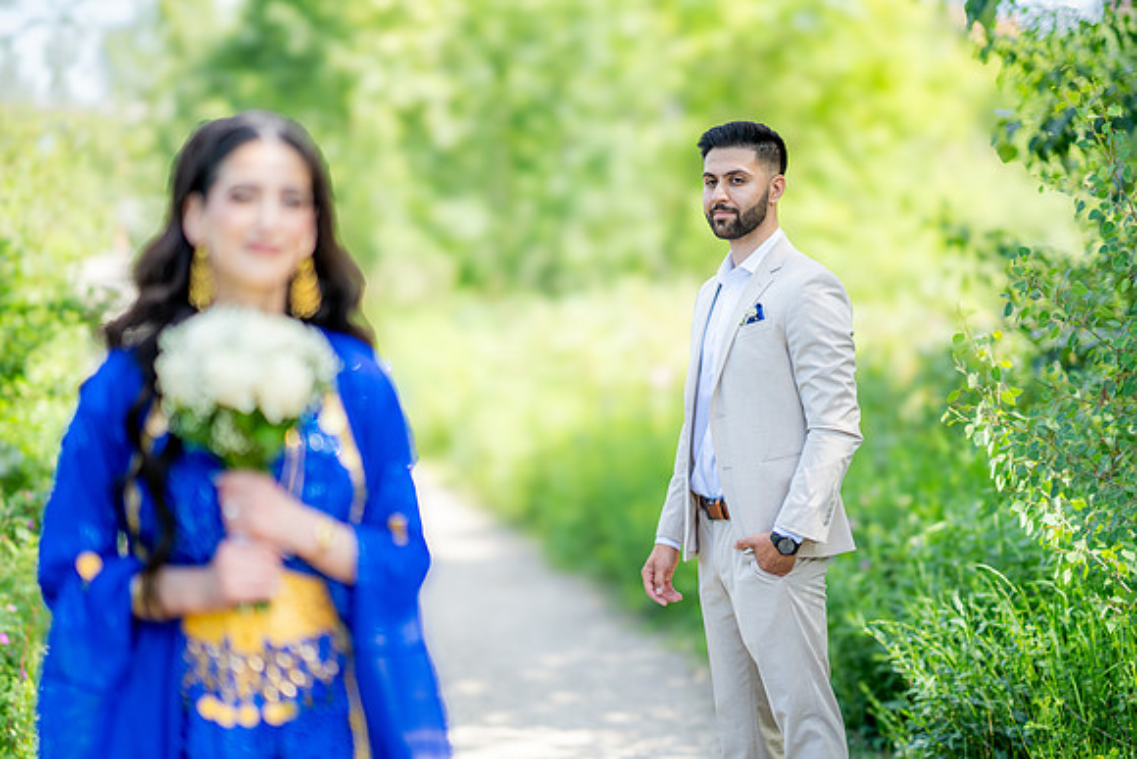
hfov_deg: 23.9
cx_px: 568
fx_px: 2685
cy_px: 380
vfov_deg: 16.1
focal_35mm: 85
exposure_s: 1/1250
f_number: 1.4
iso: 100
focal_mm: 85
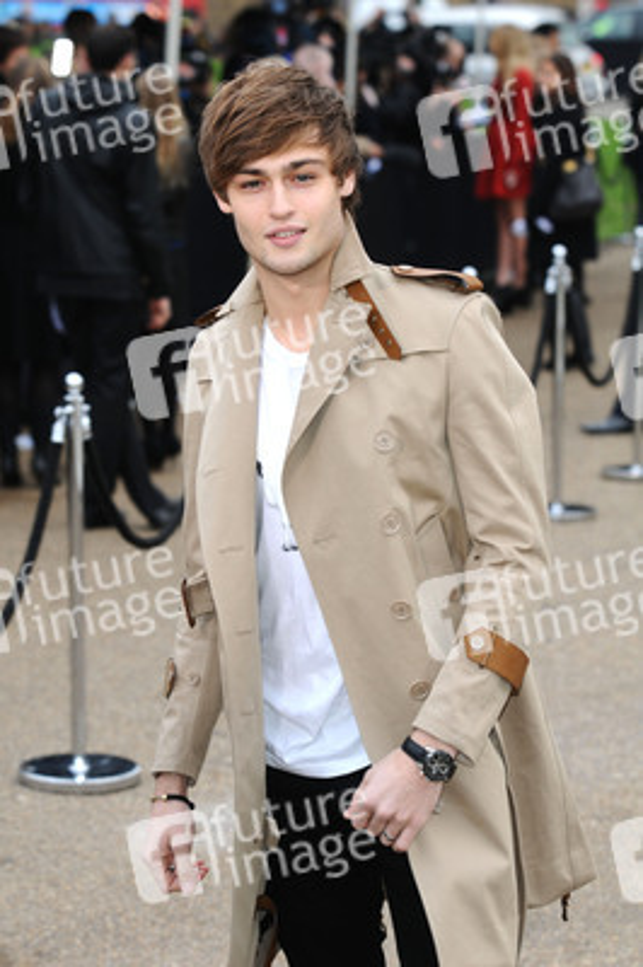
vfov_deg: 17.1
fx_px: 3220
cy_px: 484
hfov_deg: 11.4
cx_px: 322
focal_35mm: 120
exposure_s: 1/160
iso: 320
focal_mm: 80
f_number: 4.5
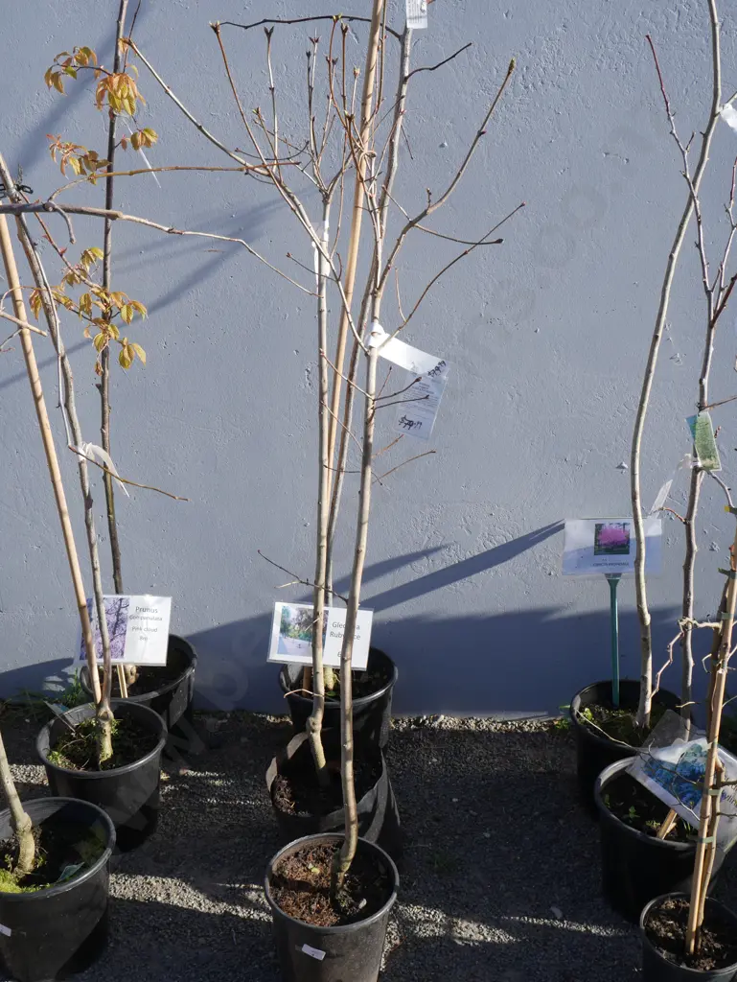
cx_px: 368
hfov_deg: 37.8
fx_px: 1078
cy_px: 491
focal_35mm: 38
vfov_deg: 49.0
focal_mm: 19
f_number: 7.1
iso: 200
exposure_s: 1/250
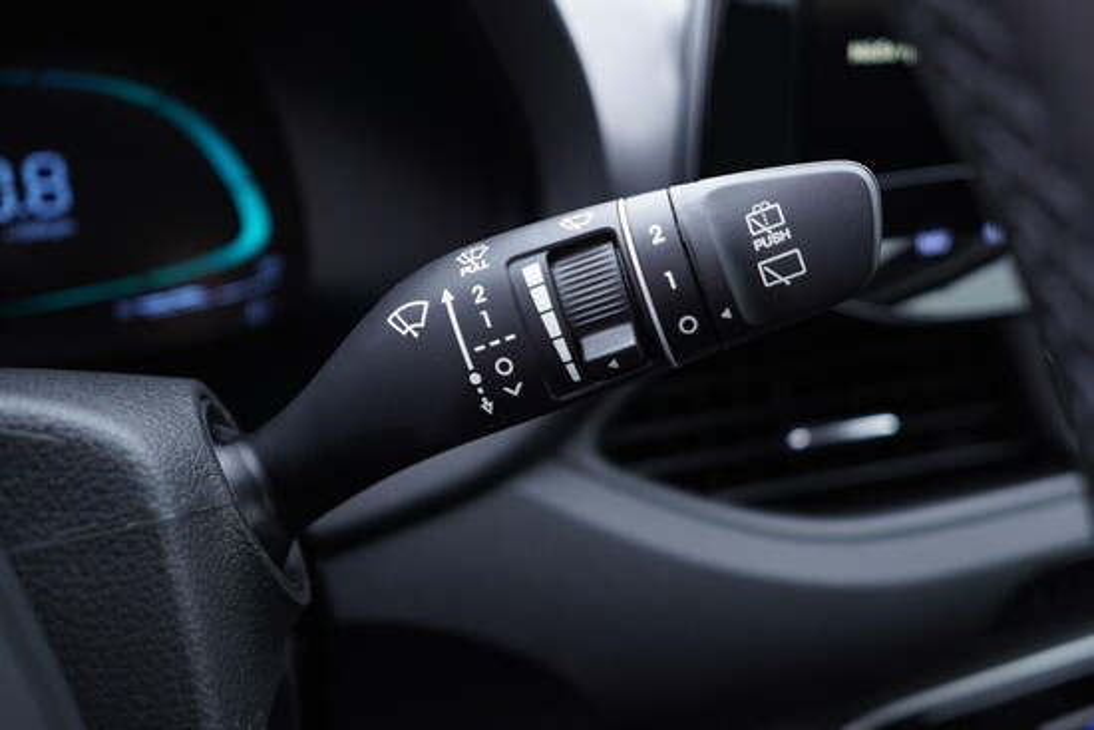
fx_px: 1094
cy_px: 365
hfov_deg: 53.1
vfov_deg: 36.9
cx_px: 547
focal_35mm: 36
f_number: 2.8
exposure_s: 1/40
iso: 400
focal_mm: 24
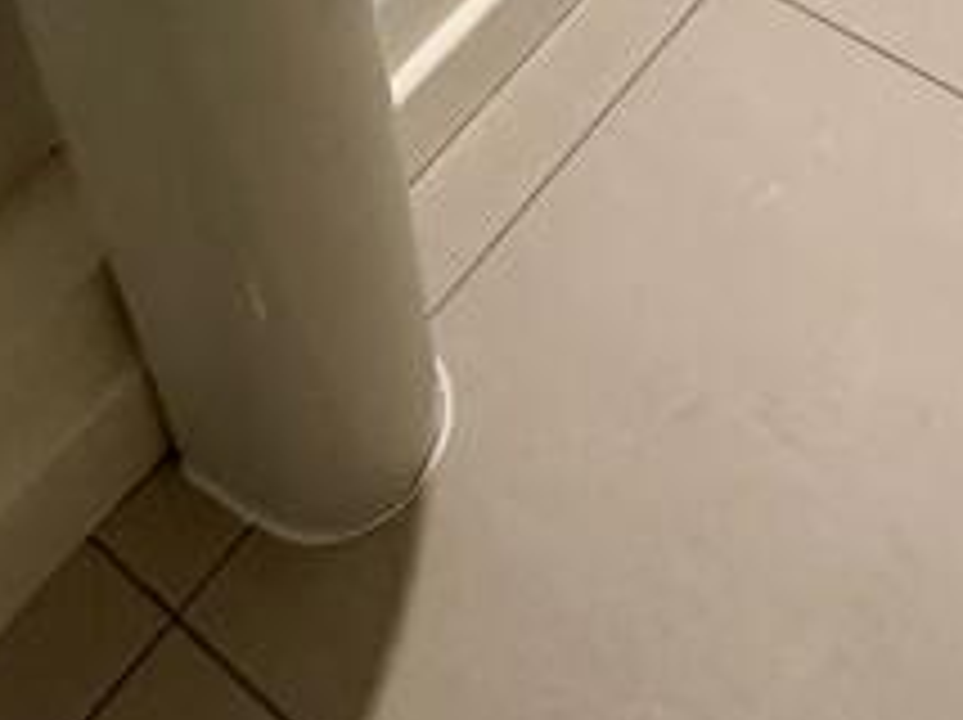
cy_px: -976
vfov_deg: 14.7
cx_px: 950
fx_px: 1862
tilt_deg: -21.1
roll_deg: +2.1
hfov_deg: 27.4
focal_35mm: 67
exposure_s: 1/50
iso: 250
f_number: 2.2
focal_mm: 2.22
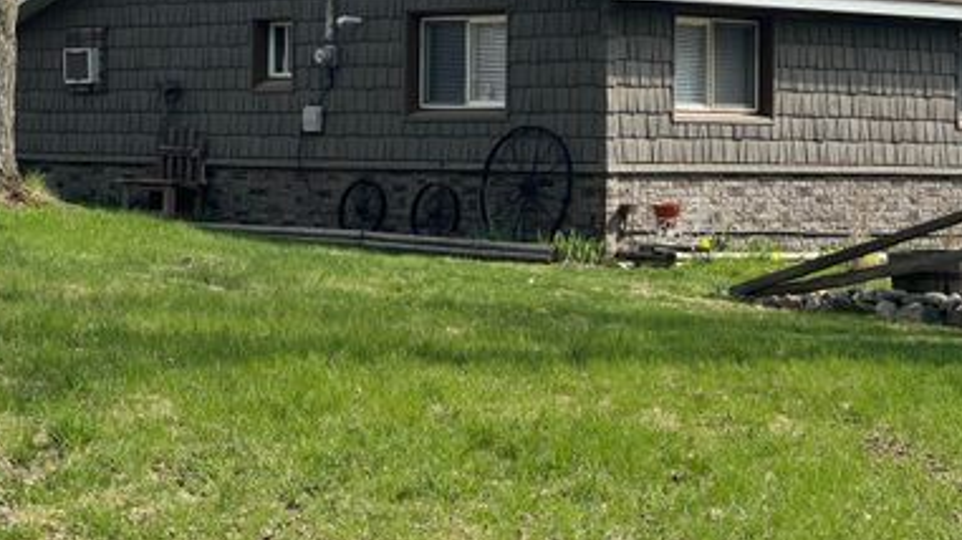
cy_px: 138
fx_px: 2805
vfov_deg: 11.0
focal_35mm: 110
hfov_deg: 19.5
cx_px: 434
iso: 32
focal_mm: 9
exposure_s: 1/479
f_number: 2.8
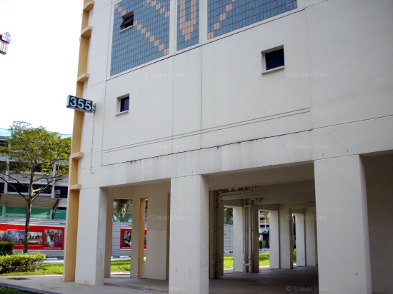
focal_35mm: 37
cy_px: 147
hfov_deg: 50.2
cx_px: 196
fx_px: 420
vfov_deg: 38.6
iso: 80
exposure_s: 1/250
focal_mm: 6.2
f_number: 2.8
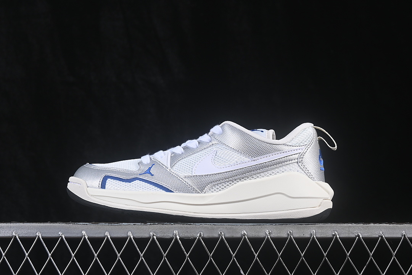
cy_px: 138
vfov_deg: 18.2
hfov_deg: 27.0
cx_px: 206
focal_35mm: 75
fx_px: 858
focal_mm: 50
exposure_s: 1/80
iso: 160
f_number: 8
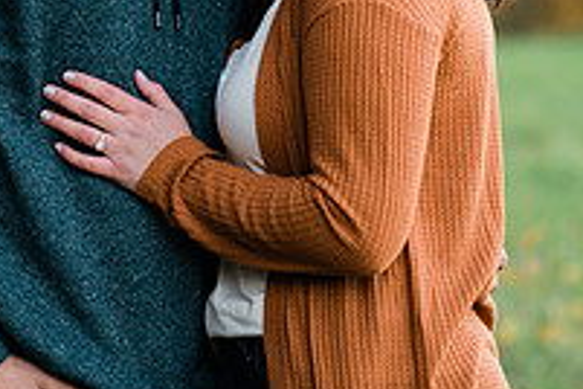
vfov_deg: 5.6
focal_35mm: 245
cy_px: -57
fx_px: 3967
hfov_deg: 8.4
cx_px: 220
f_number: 2.8
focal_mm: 85
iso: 320
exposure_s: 1/200
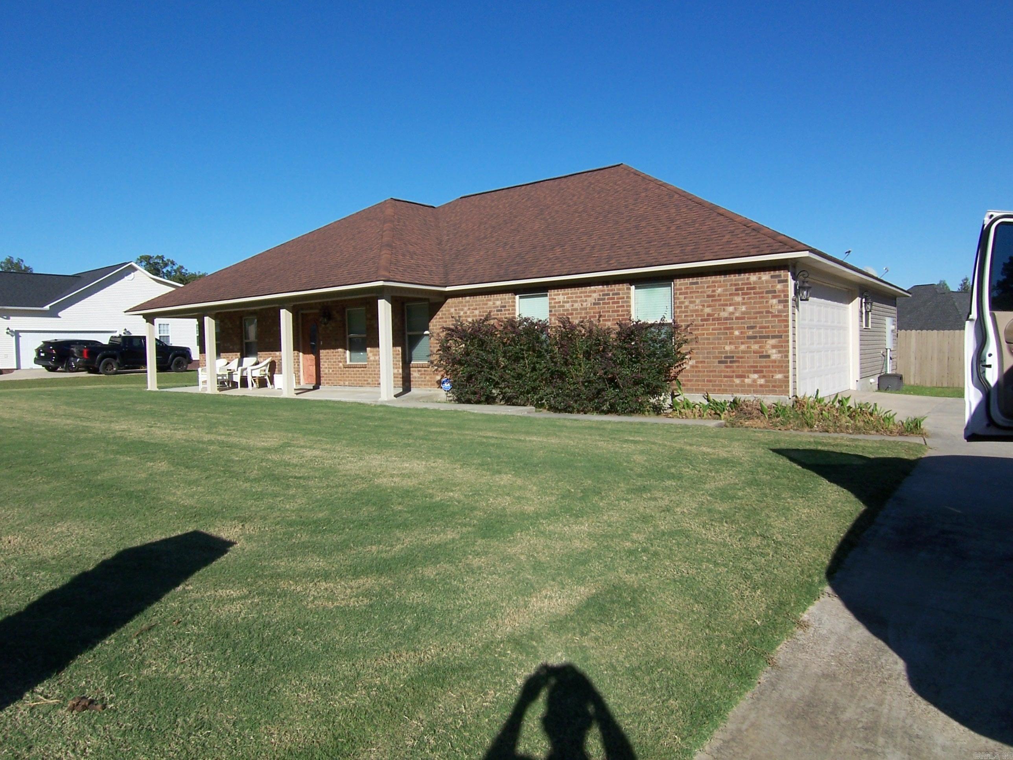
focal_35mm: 23
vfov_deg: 58.9
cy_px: 380
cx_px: 506
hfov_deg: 73.9
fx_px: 673
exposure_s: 1/400
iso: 64
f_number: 5.6
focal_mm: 3.8
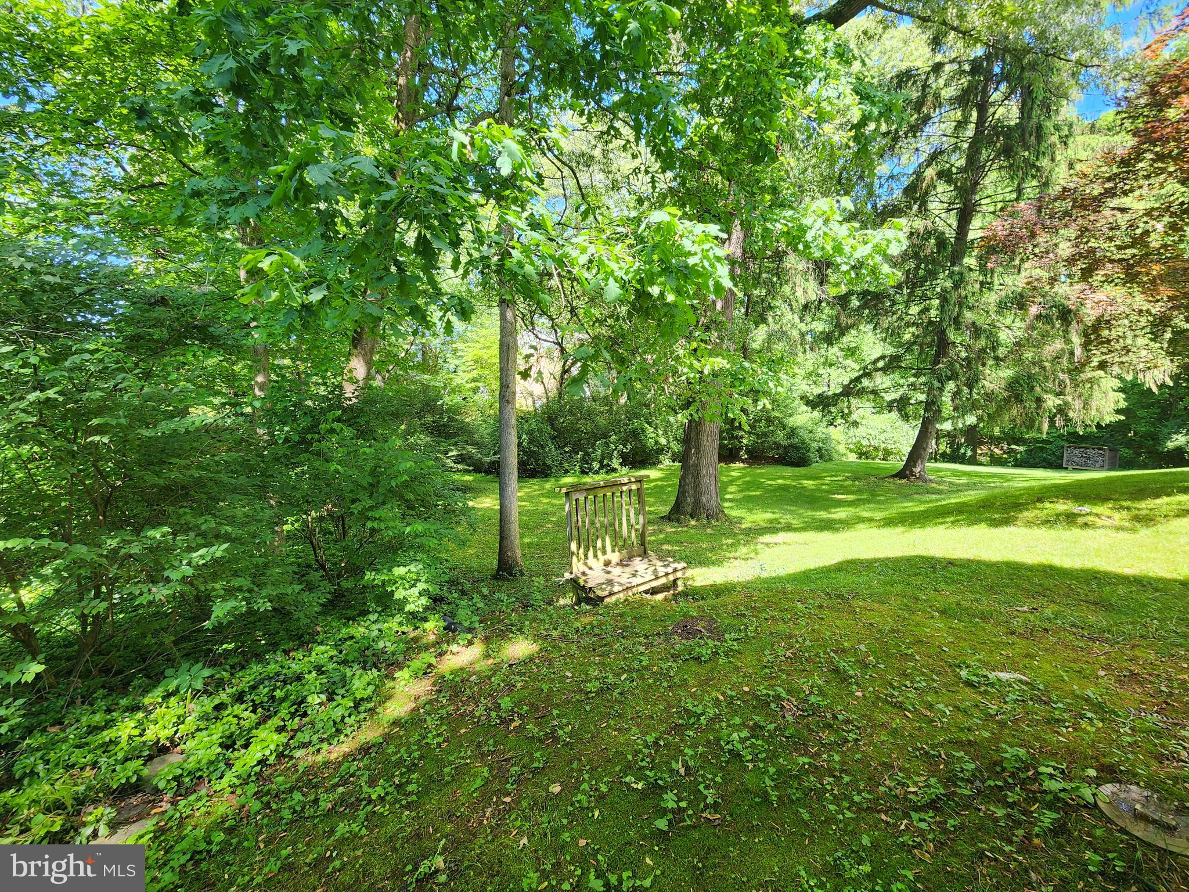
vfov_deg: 89.9
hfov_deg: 106.2
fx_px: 447
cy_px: 446
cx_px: 594
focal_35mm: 13
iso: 64
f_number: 2.2
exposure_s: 1/120
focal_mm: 2.2
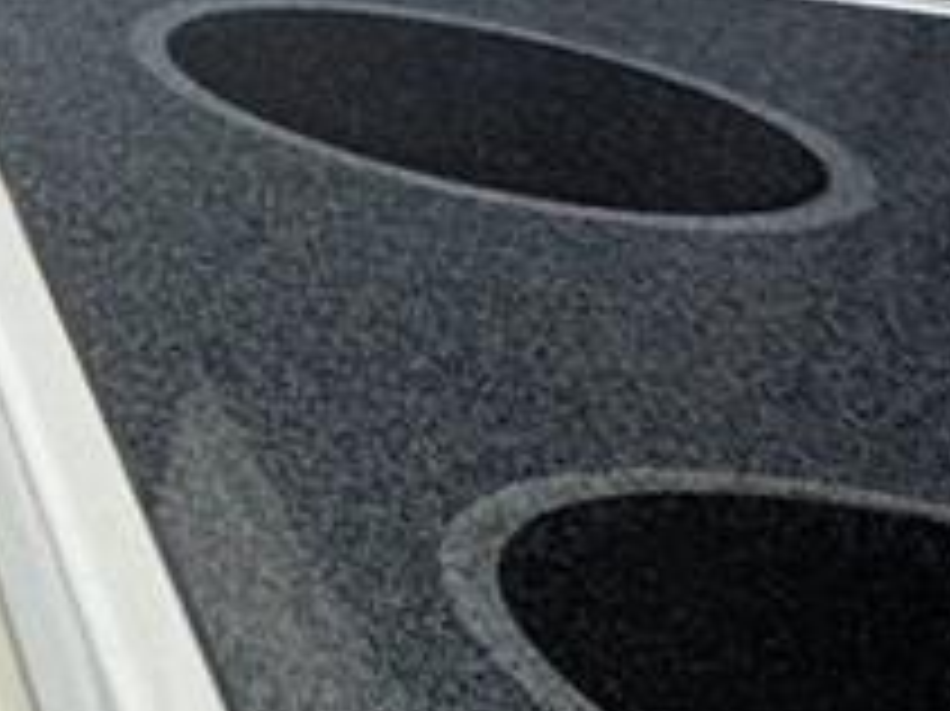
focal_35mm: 106
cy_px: -117
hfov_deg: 10.5
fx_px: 2907
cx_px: -2116
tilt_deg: -19.2
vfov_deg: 13.6
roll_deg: +0.0
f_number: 2.2
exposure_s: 1/100
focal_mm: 2.22
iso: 100
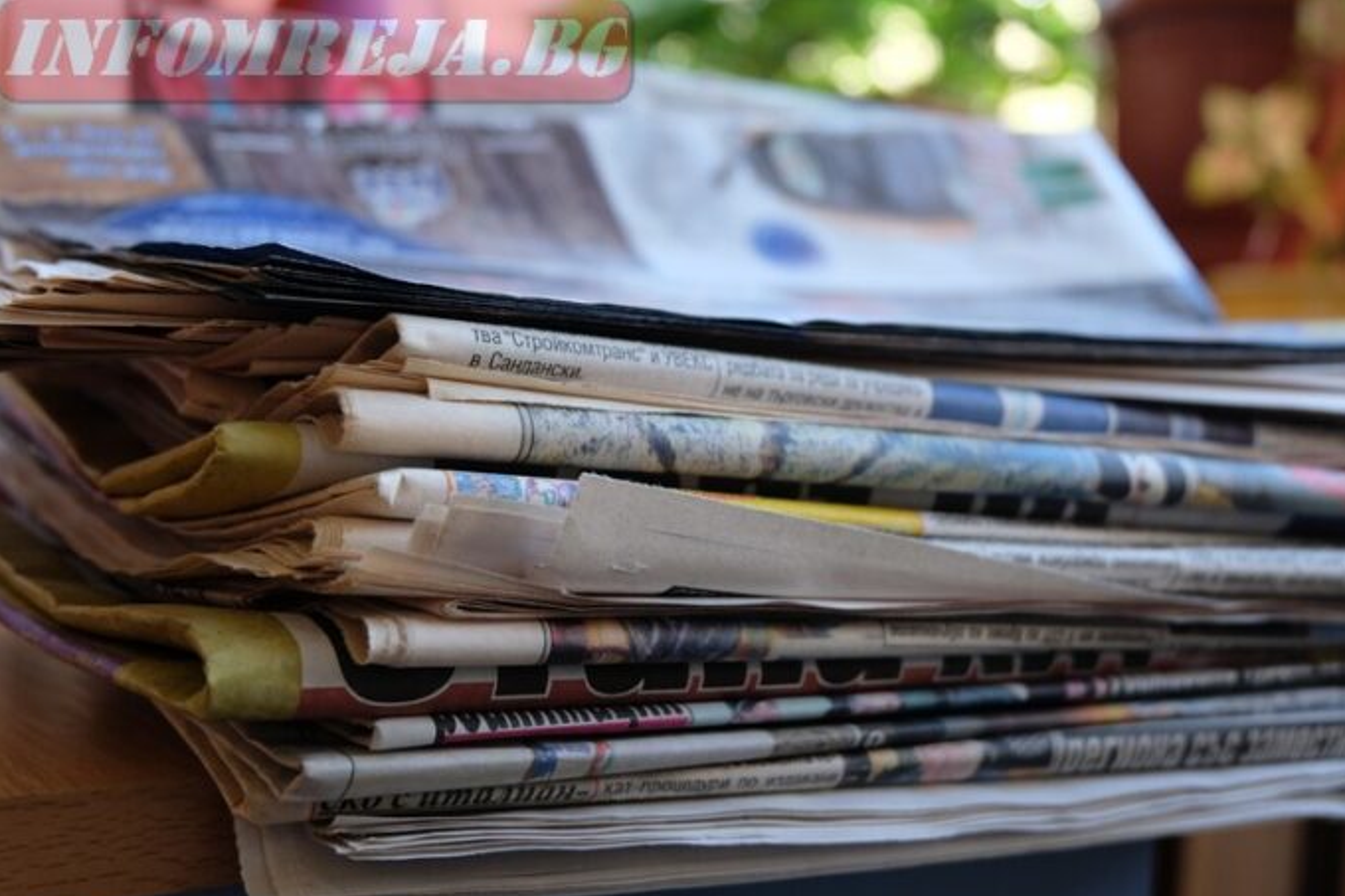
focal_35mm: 45
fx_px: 1681
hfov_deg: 43.6
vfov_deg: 29.8
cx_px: 684
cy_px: 456
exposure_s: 1/30
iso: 800
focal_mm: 29.5
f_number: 4.7
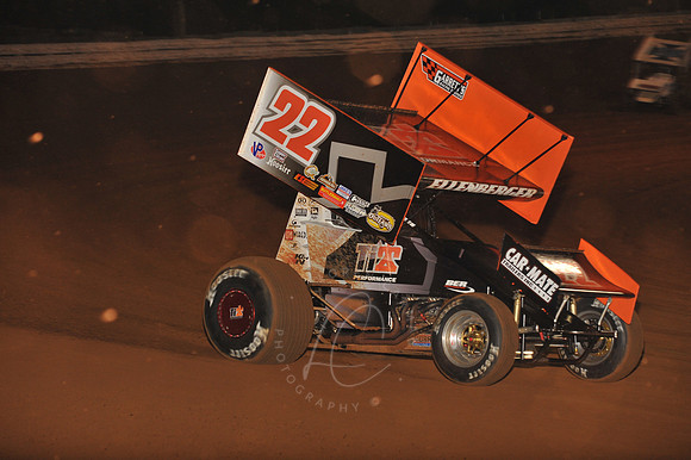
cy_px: 230
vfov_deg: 8.8
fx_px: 2973
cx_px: 346
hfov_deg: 13.3
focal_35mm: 155
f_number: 7.1
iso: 1250
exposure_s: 1/320
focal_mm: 155
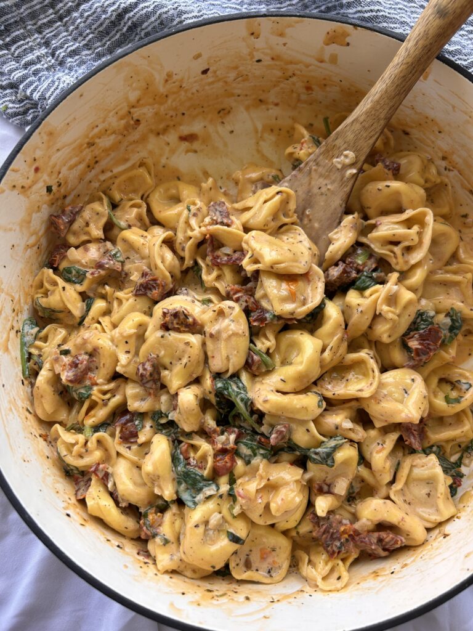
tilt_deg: -80.4
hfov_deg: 53.1
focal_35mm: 26
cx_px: 236
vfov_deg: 67.3
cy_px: 316
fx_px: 474
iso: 50
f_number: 1.5
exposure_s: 1/533
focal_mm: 5.7
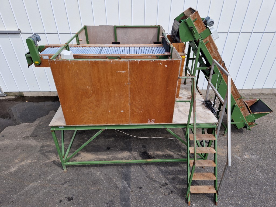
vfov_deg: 58.9
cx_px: 138
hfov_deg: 73.9
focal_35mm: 23
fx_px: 183
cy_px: 104
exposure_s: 1/910
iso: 50
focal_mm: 5.4
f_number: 1.8
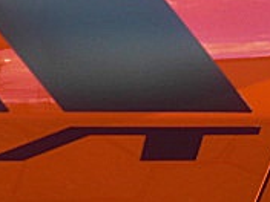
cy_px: -24
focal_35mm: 131
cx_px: -106
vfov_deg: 11.2
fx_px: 1022
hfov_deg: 14.3
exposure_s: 1/125
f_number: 2.8
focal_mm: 6.3
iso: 50
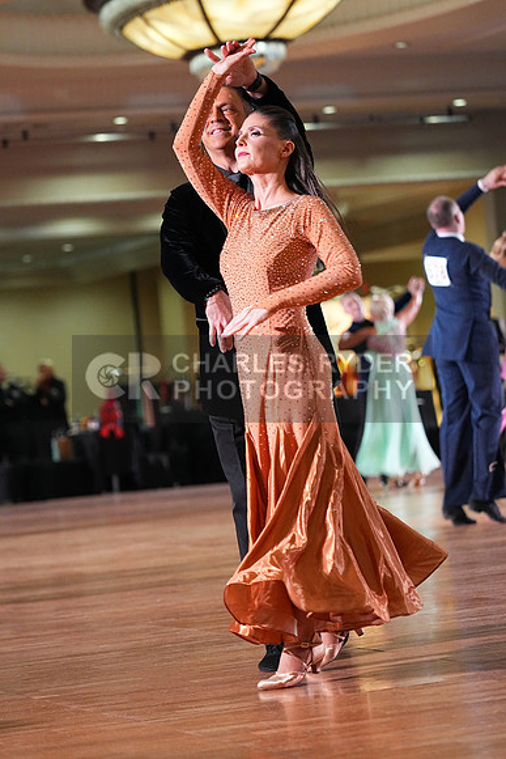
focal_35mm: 133
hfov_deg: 10.3
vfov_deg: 15.4
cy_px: 380
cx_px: 253
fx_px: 2802
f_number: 4
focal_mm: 133
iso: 6400
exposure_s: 1/400
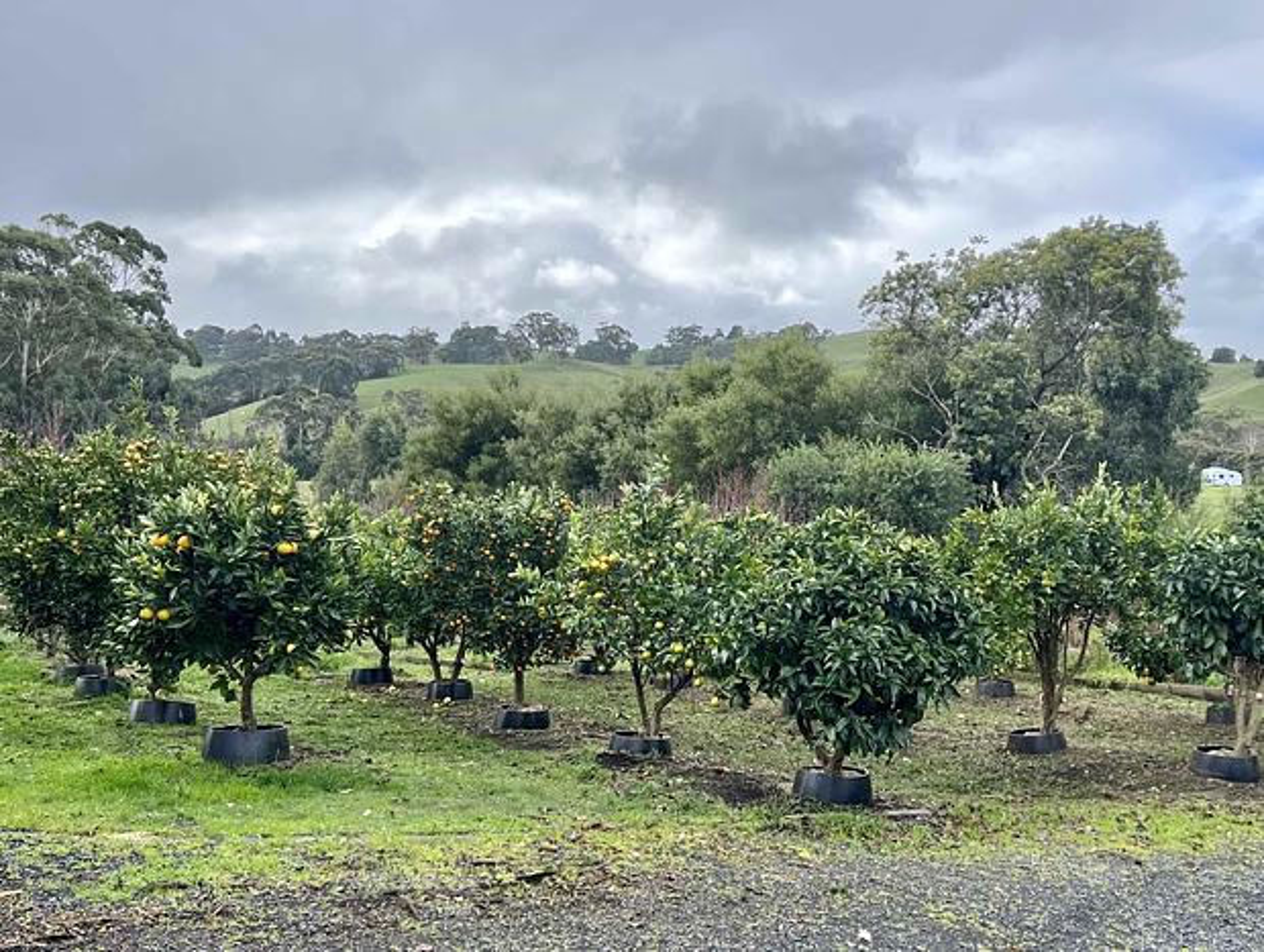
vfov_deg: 53.2
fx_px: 951
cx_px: 632
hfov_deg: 67.2
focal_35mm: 26
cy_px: 476
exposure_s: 1/1449
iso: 50
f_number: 1.5
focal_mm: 5.7
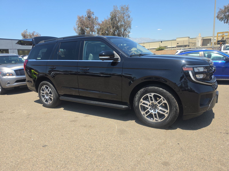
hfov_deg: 73.9
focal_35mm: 23
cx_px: 114
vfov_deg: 58.9
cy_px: 86
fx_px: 152
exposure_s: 1/3390
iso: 63
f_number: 1.4
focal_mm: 6.5
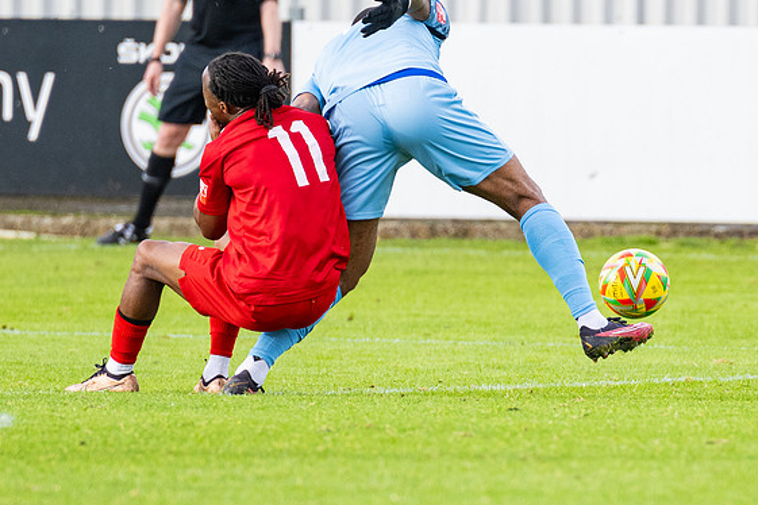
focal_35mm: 789
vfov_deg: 1.7
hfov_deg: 2.6
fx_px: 16612
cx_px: 472
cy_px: 401
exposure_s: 1/1600
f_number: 4
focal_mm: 280
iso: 640
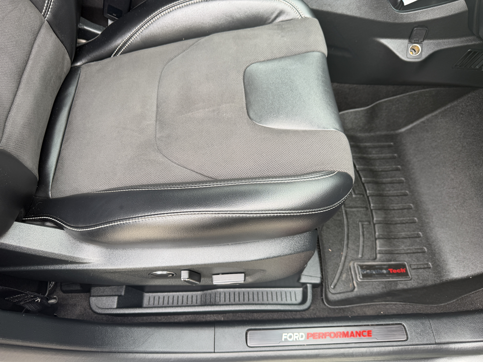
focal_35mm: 24
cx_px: 242
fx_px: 335
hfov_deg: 71.6
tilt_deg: -61.4
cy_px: 181
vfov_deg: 56.8
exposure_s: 1/121
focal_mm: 6.76
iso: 64
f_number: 1.78
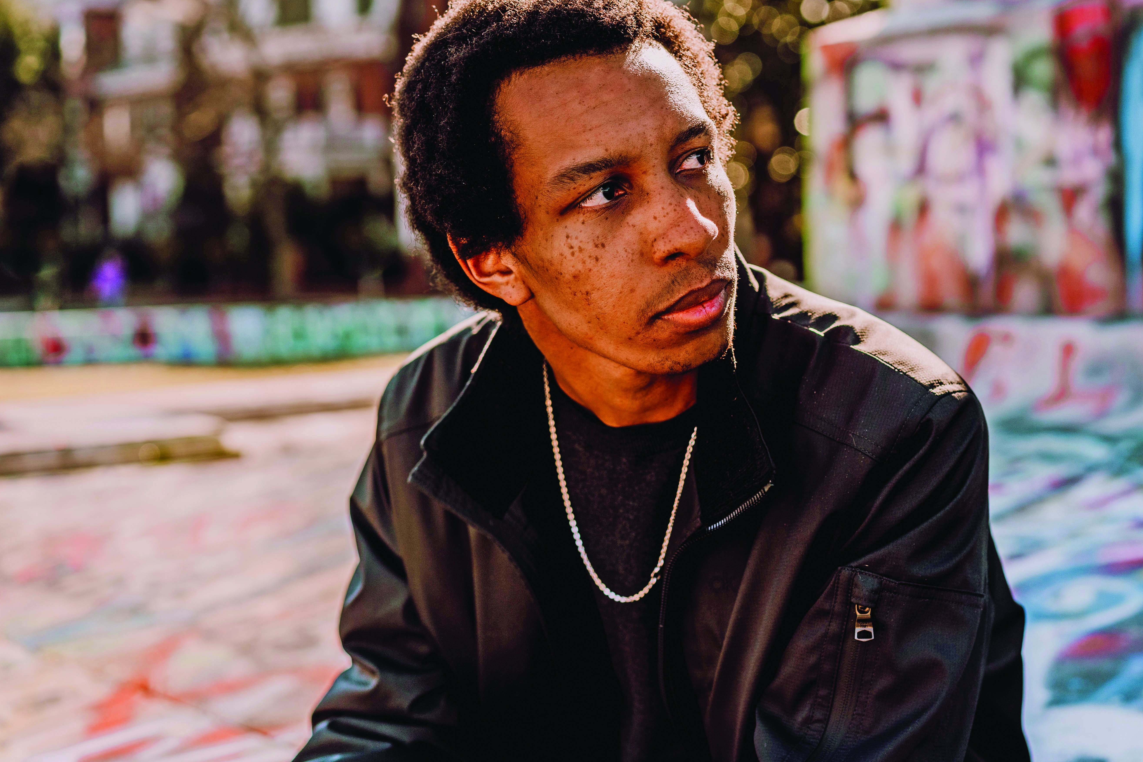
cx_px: 654
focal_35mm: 63
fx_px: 2000
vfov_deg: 21.6
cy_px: 331
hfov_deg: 31.8
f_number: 3.2
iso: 200
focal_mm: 55
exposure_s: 1/1250
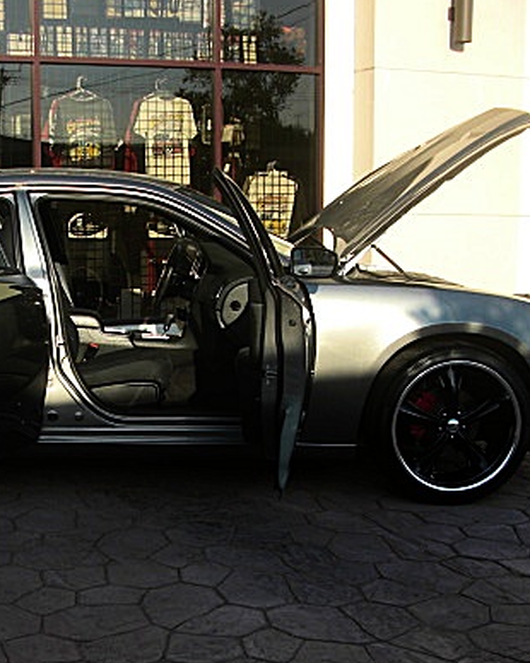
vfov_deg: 32.4
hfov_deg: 25.7
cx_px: 89
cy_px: 402
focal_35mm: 58
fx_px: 1138
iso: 50
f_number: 2.8
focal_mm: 6.3
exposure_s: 1/500
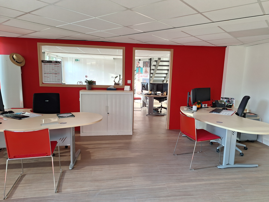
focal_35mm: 23
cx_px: 134
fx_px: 179
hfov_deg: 73.9
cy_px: 101
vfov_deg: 58.9
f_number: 1.8
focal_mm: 5.54
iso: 40
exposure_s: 1/100
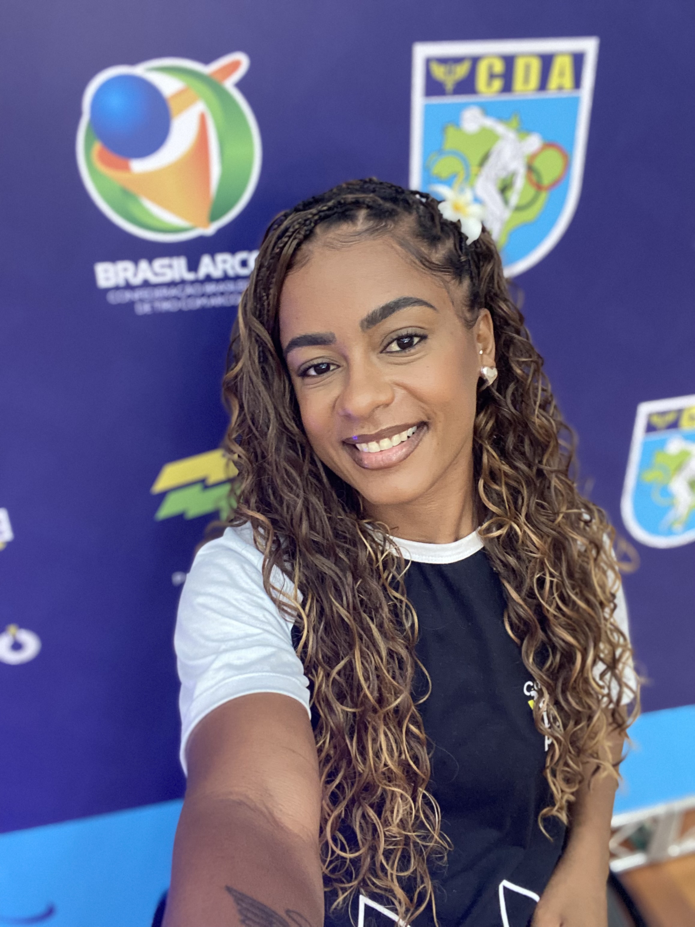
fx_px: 803
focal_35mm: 30
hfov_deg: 46.8
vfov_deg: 60.0
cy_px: 464
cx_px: 348
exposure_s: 1/40
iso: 400
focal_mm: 2.71
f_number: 2.2
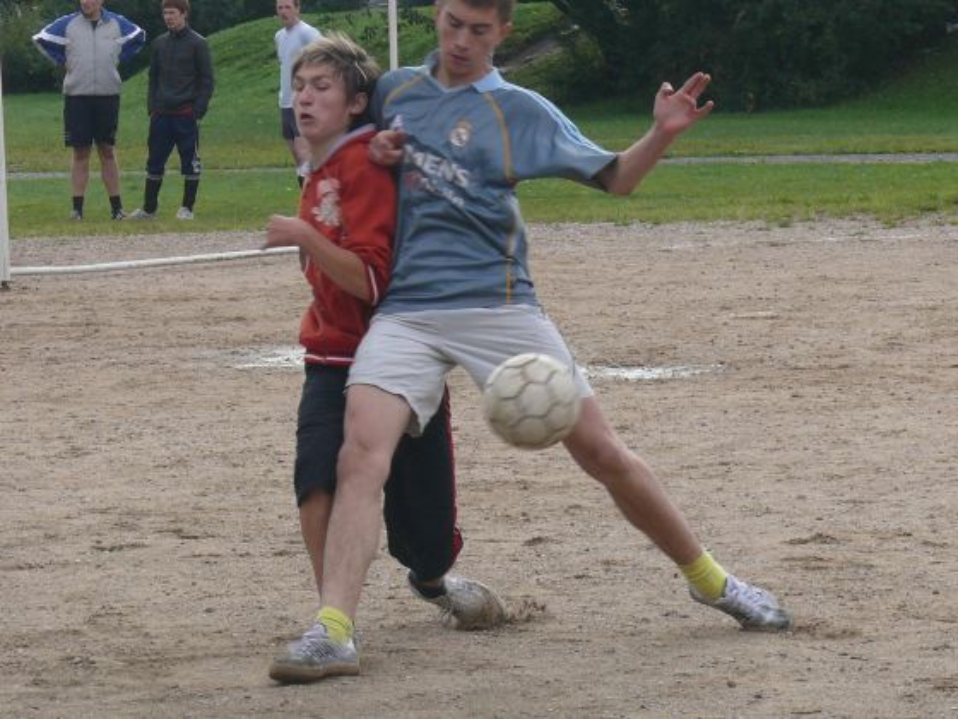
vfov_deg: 6.9
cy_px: 360
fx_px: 5922
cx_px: 479
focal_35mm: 214
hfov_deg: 9.2
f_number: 5.6
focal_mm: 25.3
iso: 100
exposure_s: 1/320
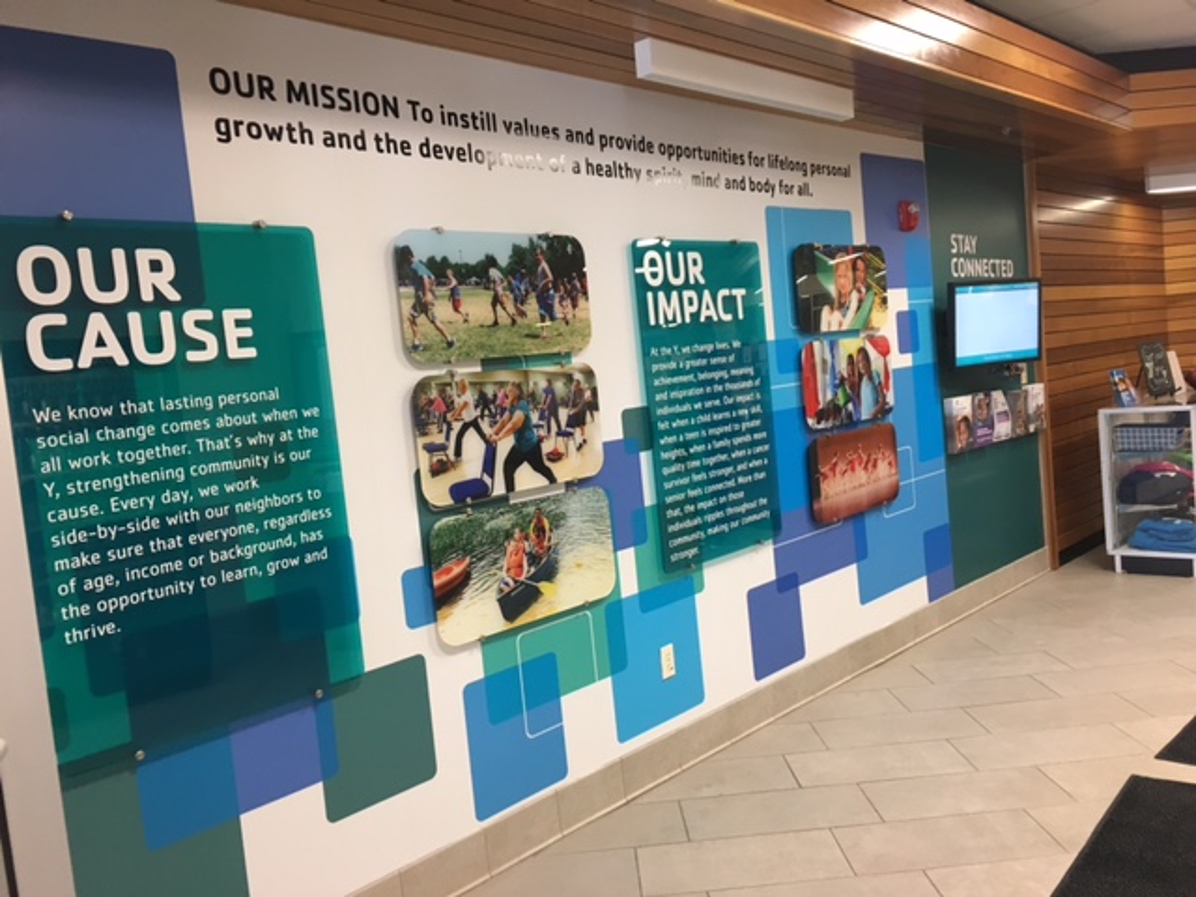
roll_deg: +5.2
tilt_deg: -3.8
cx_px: 598
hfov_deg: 61.7
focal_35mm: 29
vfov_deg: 48.2
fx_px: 1002
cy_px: 448
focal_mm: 4.15
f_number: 2.2
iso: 80
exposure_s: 1/30
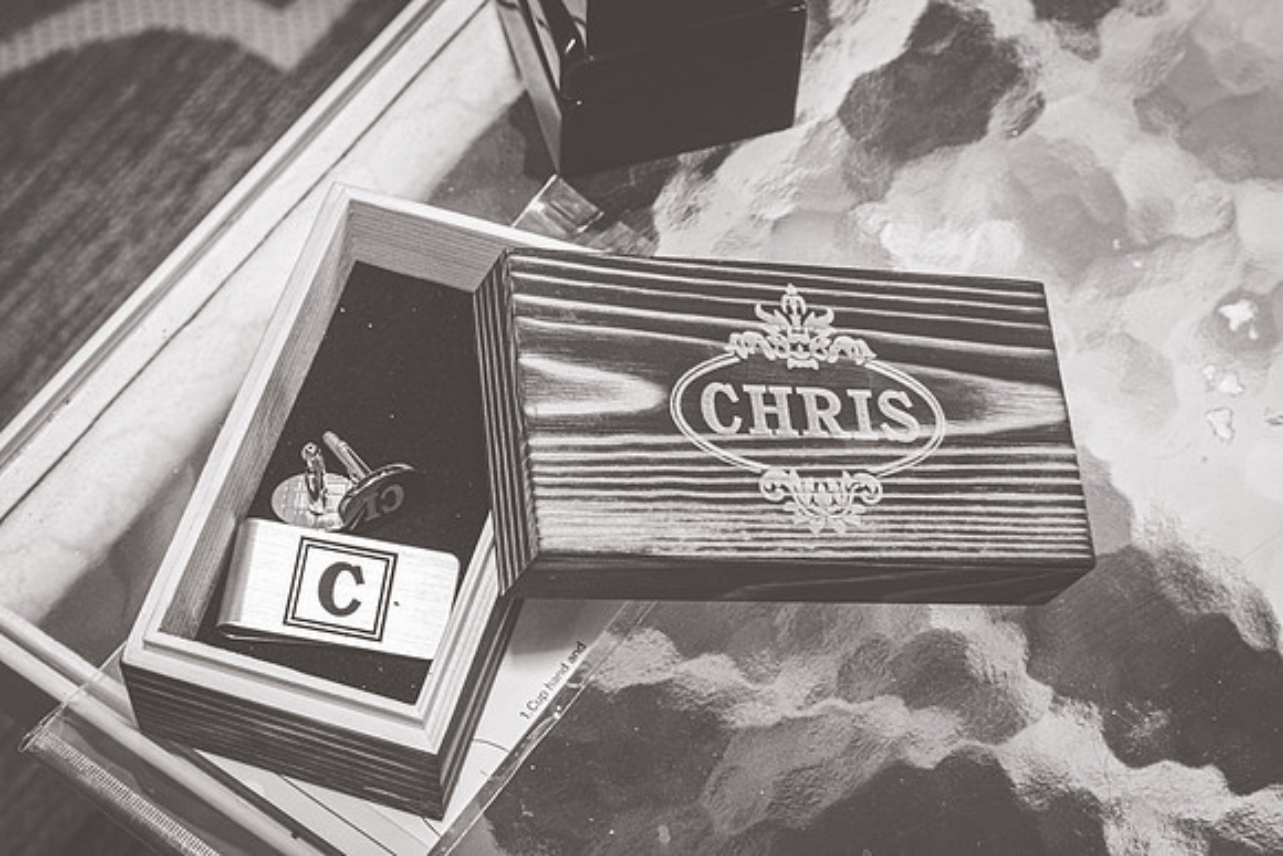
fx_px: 2994
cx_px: 642
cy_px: 428
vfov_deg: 16.3
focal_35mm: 84
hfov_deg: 24.2
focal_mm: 56
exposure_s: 1/60
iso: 1250
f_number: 10
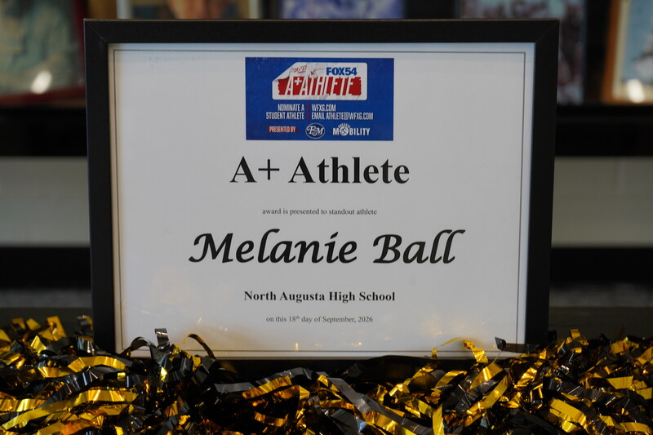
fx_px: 1269
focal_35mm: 70
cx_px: 326
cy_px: 218
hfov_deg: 28.8
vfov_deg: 19.4
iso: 800
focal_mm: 70
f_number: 7.1
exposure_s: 1/60
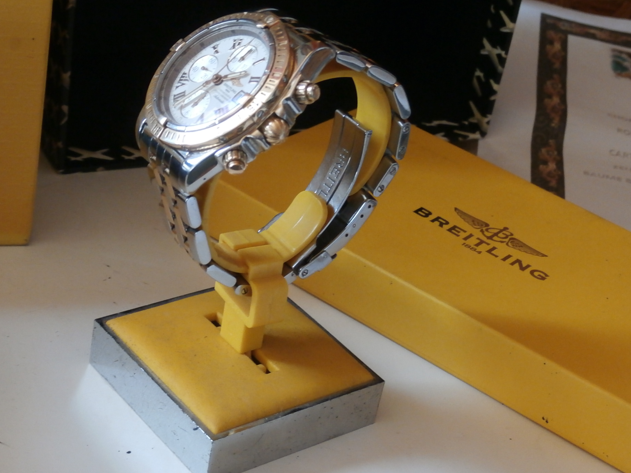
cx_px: 316
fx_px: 1276
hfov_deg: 27.8
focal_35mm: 70
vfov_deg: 21.0
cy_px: 236
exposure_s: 1/40
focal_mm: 11.86
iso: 400
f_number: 4.3
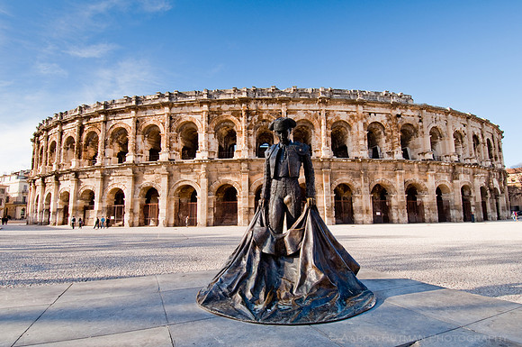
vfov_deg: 67.2
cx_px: 261
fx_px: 261
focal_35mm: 18
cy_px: 174
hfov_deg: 90.1
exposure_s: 1/250
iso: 200
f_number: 8
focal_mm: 12
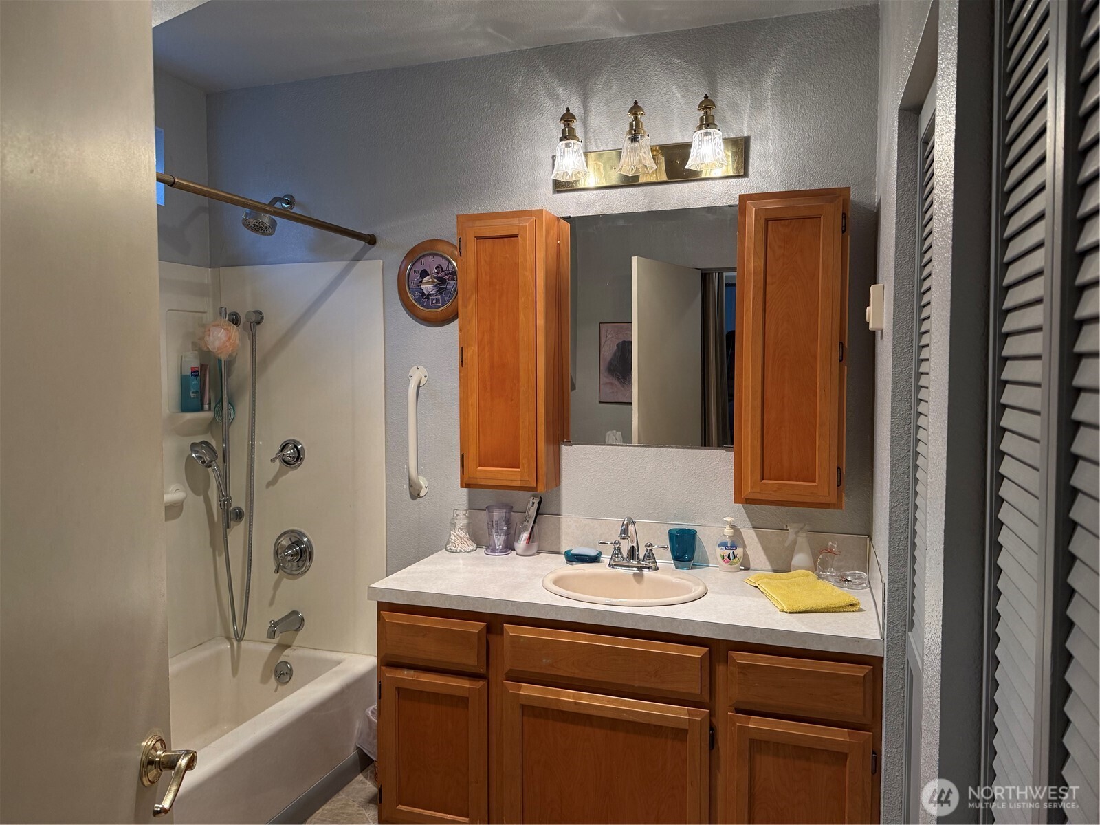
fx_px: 763
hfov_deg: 71.6
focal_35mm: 24
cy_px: 412
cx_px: 550
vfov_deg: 56.8
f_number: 1.78
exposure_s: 1/120
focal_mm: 6.76
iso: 200
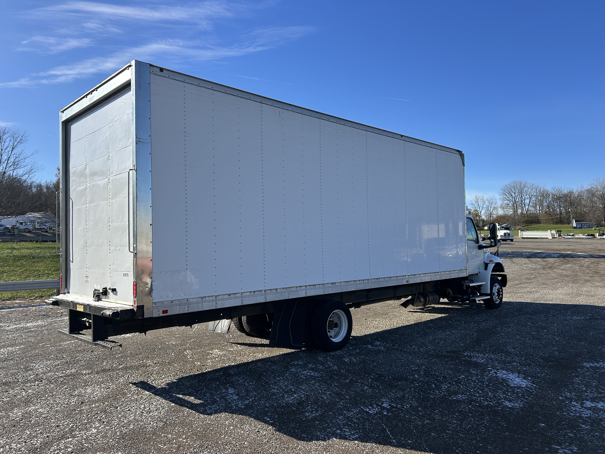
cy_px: 227
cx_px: 302
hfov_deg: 67.3
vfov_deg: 53.1
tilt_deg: +3.5
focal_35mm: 26
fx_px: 454
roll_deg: +0.5
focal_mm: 5.7
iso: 50
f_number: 1.5
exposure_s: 1/3356
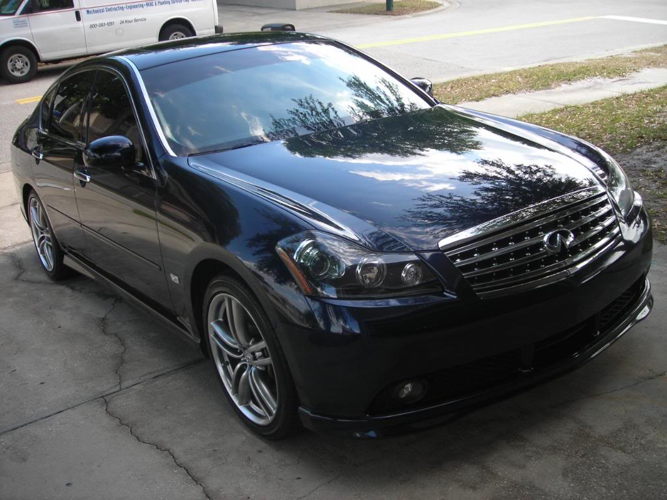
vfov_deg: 37.7
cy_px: 250
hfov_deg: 49.0
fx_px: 732
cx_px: 334
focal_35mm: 38
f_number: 3.2
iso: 50
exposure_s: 1/118
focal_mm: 6.3
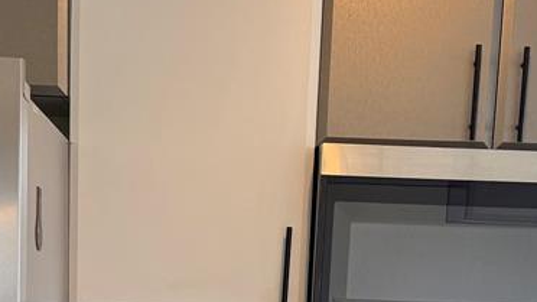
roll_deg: -2.4
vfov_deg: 15.7
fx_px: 1025
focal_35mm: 72
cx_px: 254
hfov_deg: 29.4
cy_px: 423
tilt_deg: -6.6
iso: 250
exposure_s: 1/120
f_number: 1.78
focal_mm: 6.76
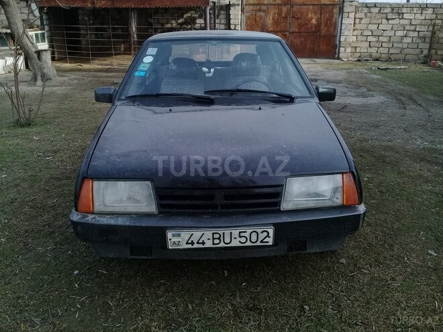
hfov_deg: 58.4
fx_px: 397
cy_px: 166
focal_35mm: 31
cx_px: 222
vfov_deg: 45.4
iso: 64
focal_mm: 3.3
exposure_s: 1/572
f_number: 2.2
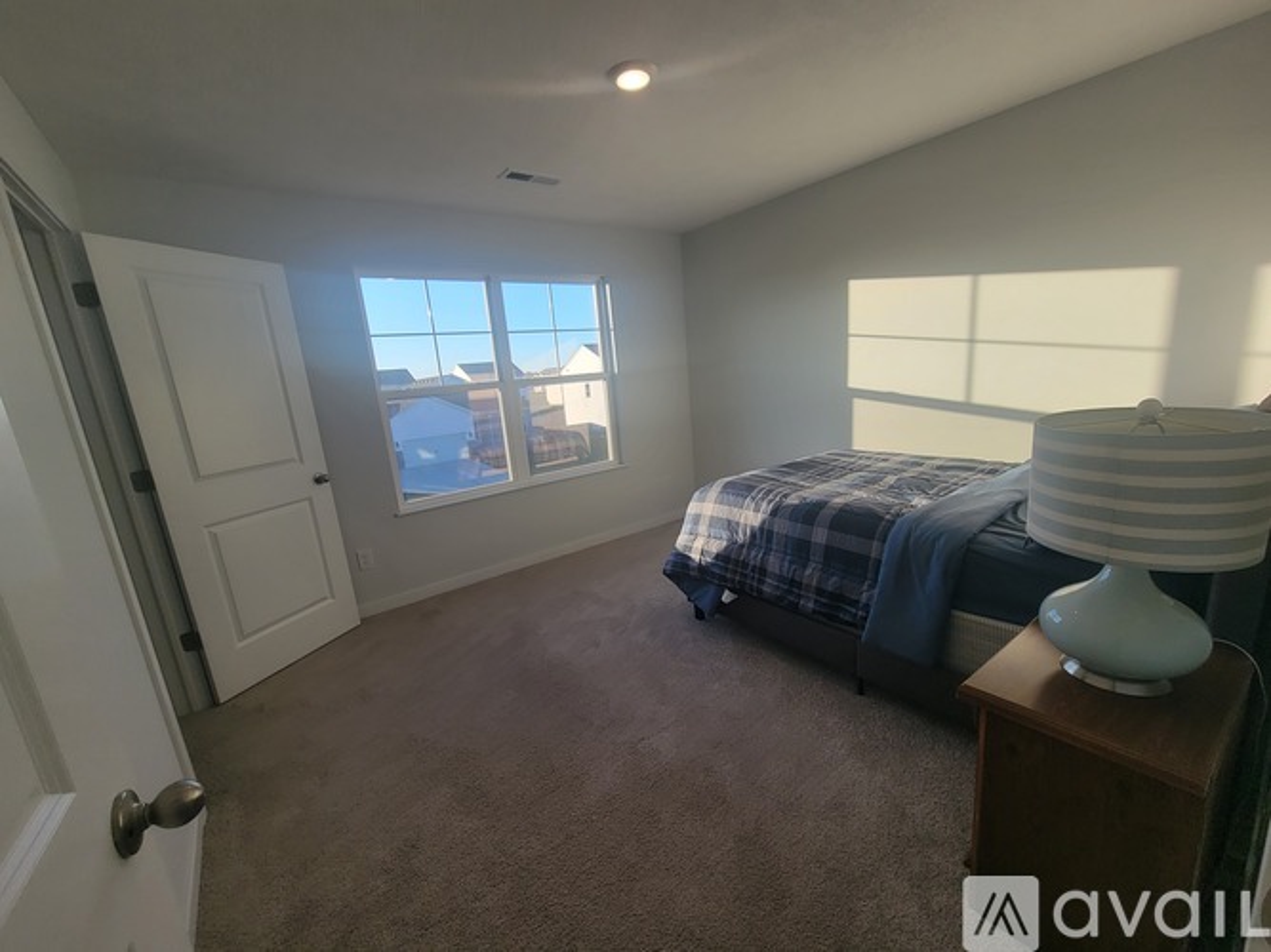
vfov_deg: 89.9
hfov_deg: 106.2
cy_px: 476
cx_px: 636
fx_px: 477
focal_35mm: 13
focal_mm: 2.2
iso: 50
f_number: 2.2
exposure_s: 1/232
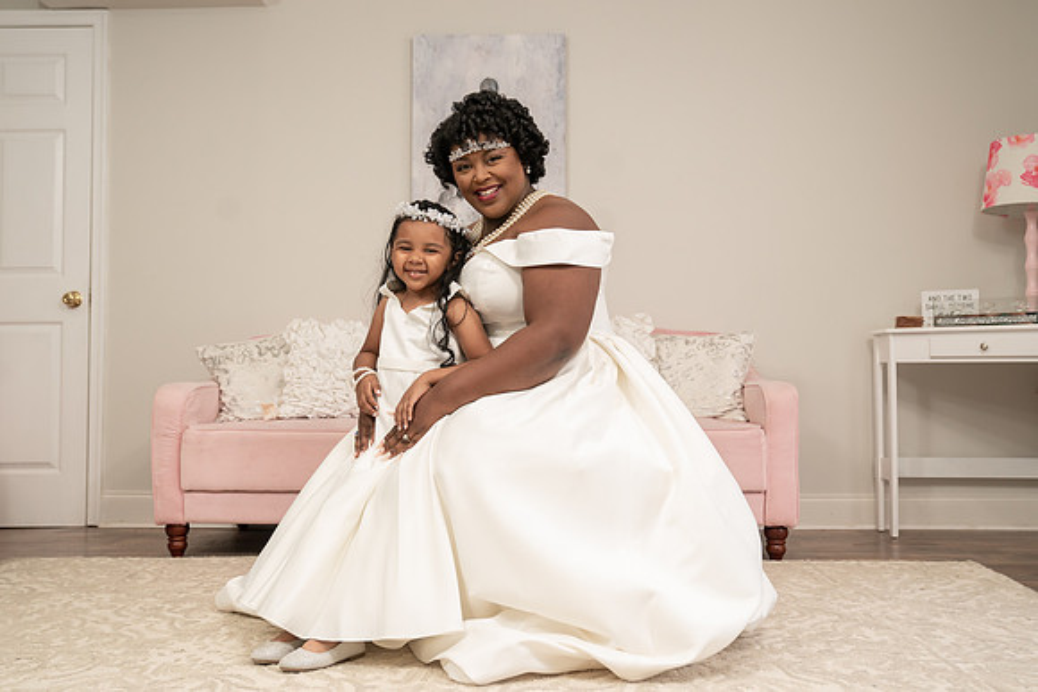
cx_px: 510
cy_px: 323
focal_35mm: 35
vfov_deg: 37.4
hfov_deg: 53.8
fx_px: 1023
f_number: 4
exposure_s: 1/200
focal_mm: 33
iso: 1600
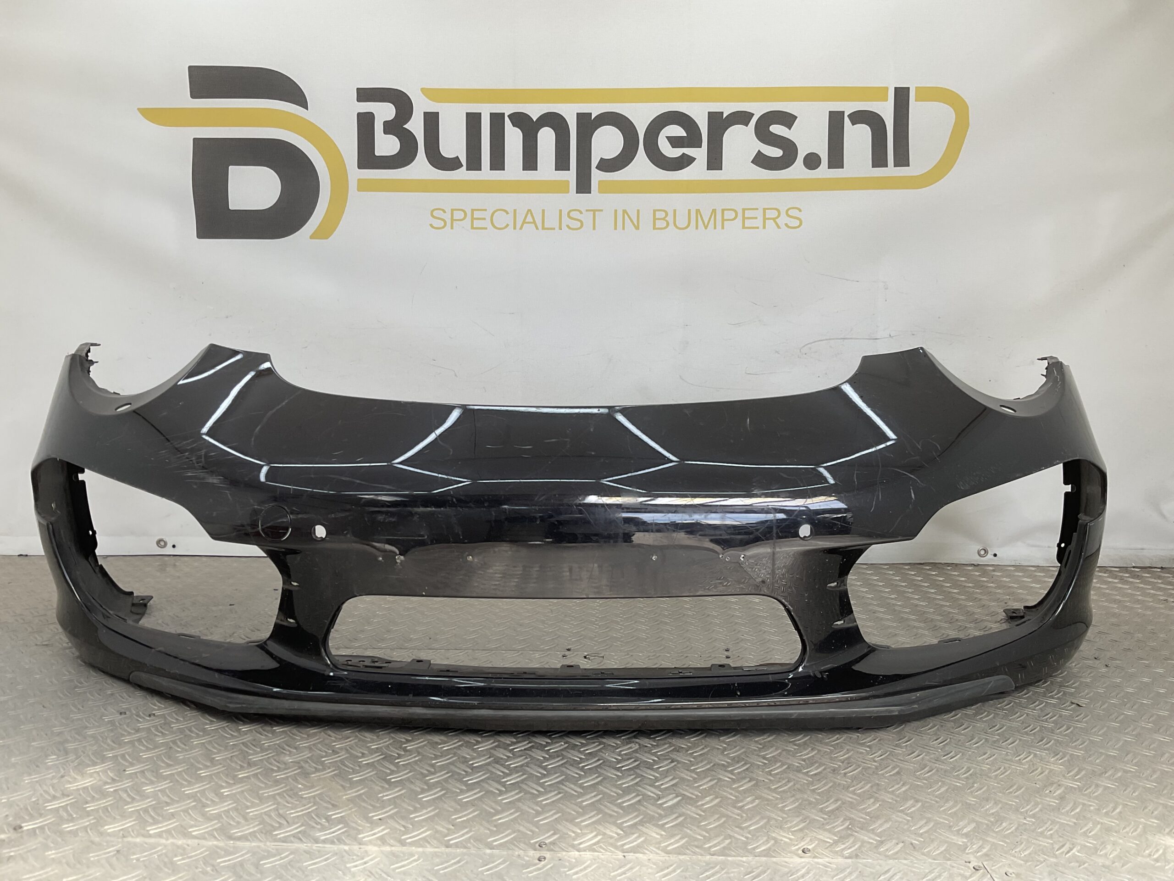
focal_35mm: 29
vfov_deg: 48.2
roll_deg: -1.8
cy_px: 440
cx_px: 587
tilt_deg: -8.3
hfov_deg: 61.7
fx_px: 984
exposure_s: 1/243
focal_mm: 3
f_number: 1.8
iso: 16
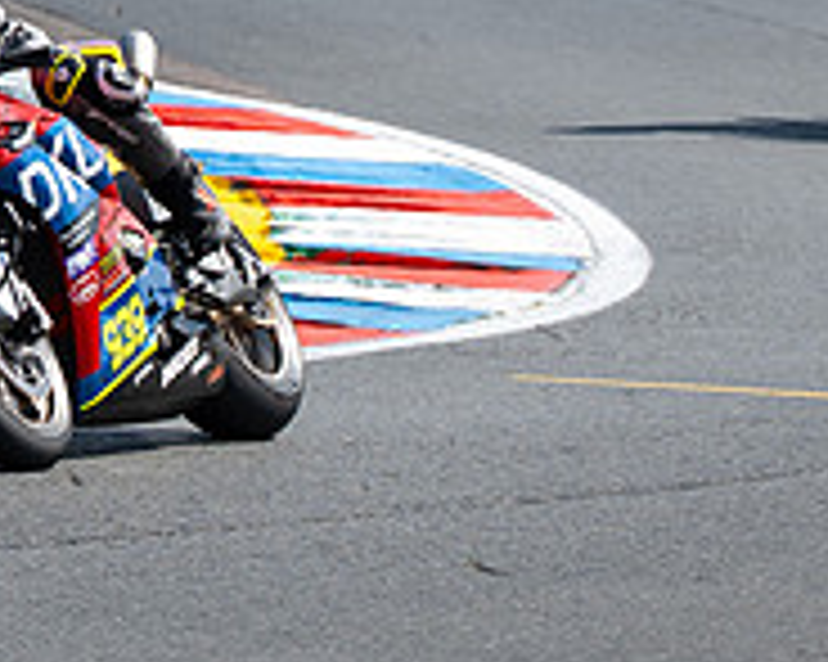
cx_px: -26
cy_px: 126
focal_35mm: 643
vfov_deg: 2.4
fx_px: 15749
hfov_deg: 3.0
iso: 125
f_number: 6.3
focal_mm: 158
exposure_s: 1/500
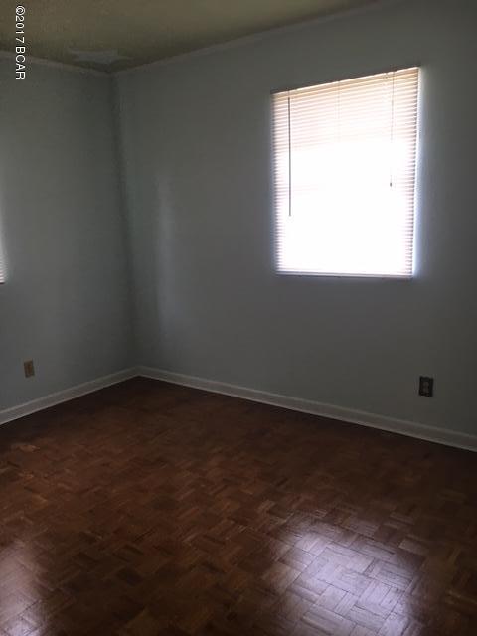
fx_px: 533
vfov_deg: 61.7
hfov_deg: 48.2
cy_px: 318
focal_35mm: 29
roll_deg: +2.2
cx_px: 238
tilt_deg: -12.4
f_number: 2.2
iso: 32
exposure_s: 1/30
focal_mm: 4.15
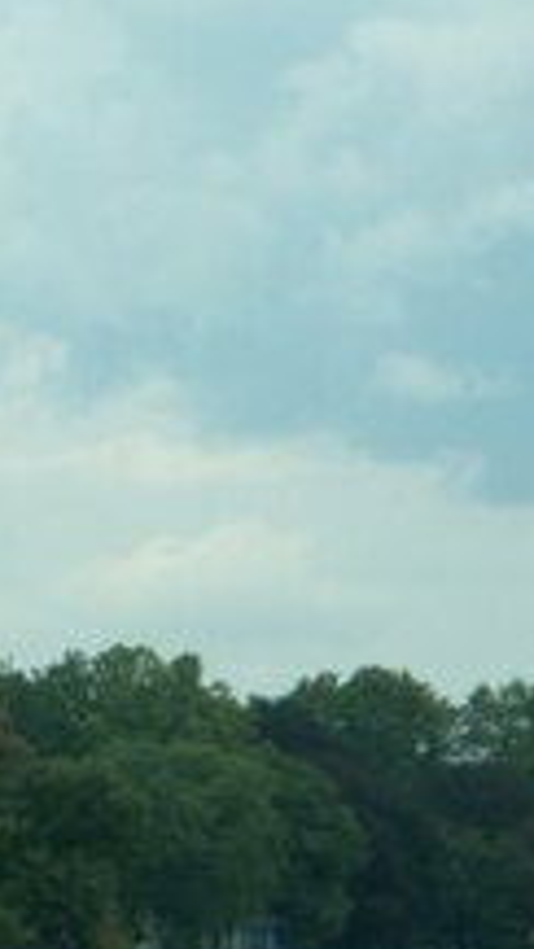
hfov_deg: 2.1
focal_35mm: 569
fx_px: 14329
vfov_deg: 3.8
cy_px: 599
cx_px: -365
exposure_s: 1/400
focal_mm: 48.46
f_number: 5.6
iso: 100
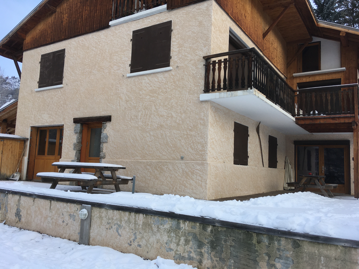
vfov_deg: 48.2
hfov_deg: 61.7
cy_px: 134
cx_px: 180
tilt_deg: +6.2
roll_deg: -2.7
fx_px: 301
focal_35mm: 29
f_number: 2.2
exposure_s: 1/238
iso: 25
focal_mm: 4.15
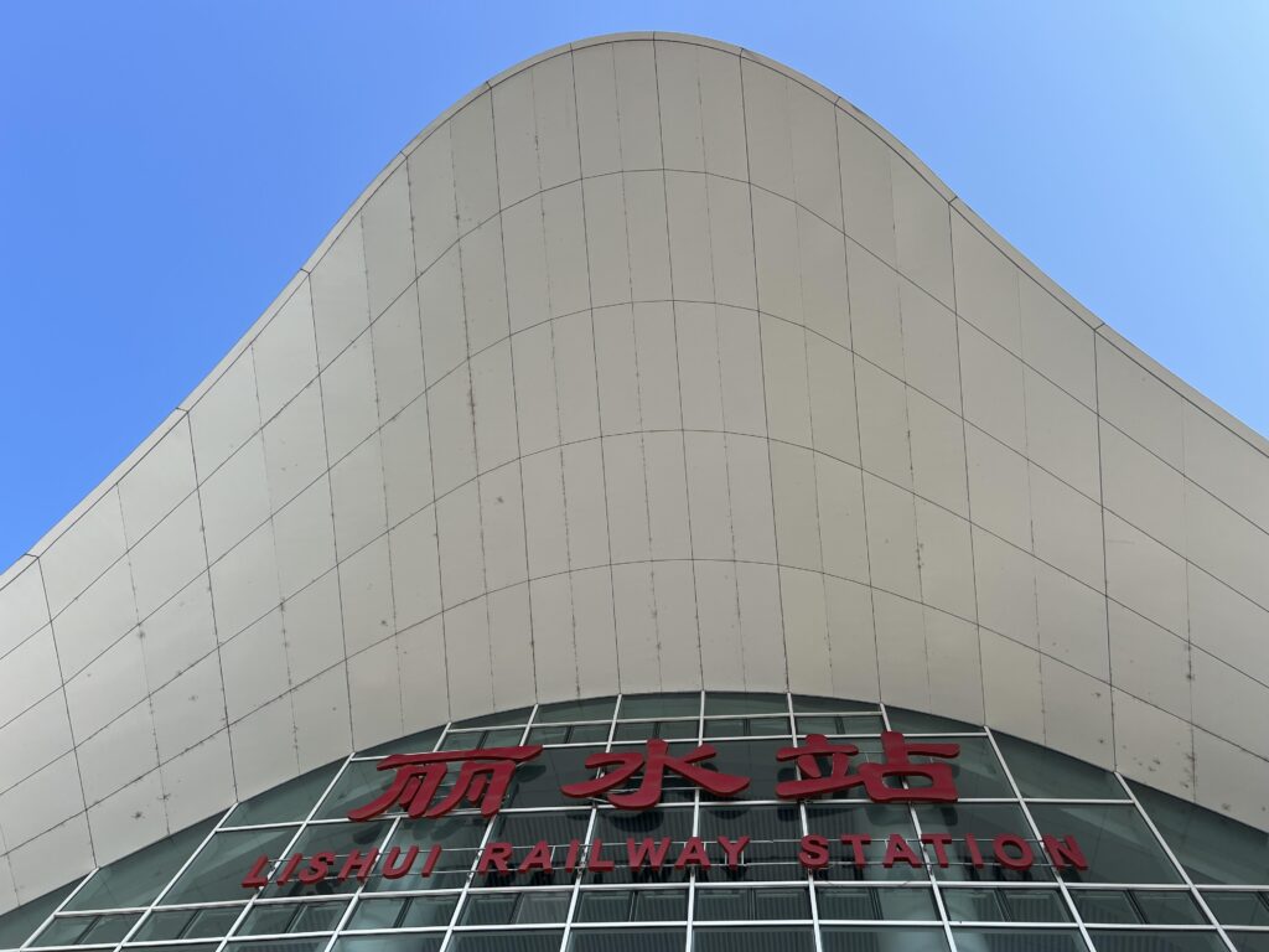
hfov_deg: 67.3
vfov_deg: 53.1
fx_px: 953
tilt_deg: +72.5
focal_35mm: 26
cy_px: 476
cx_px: 634
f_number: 1.5
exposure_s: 1/1972
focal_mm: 5.7
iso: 50
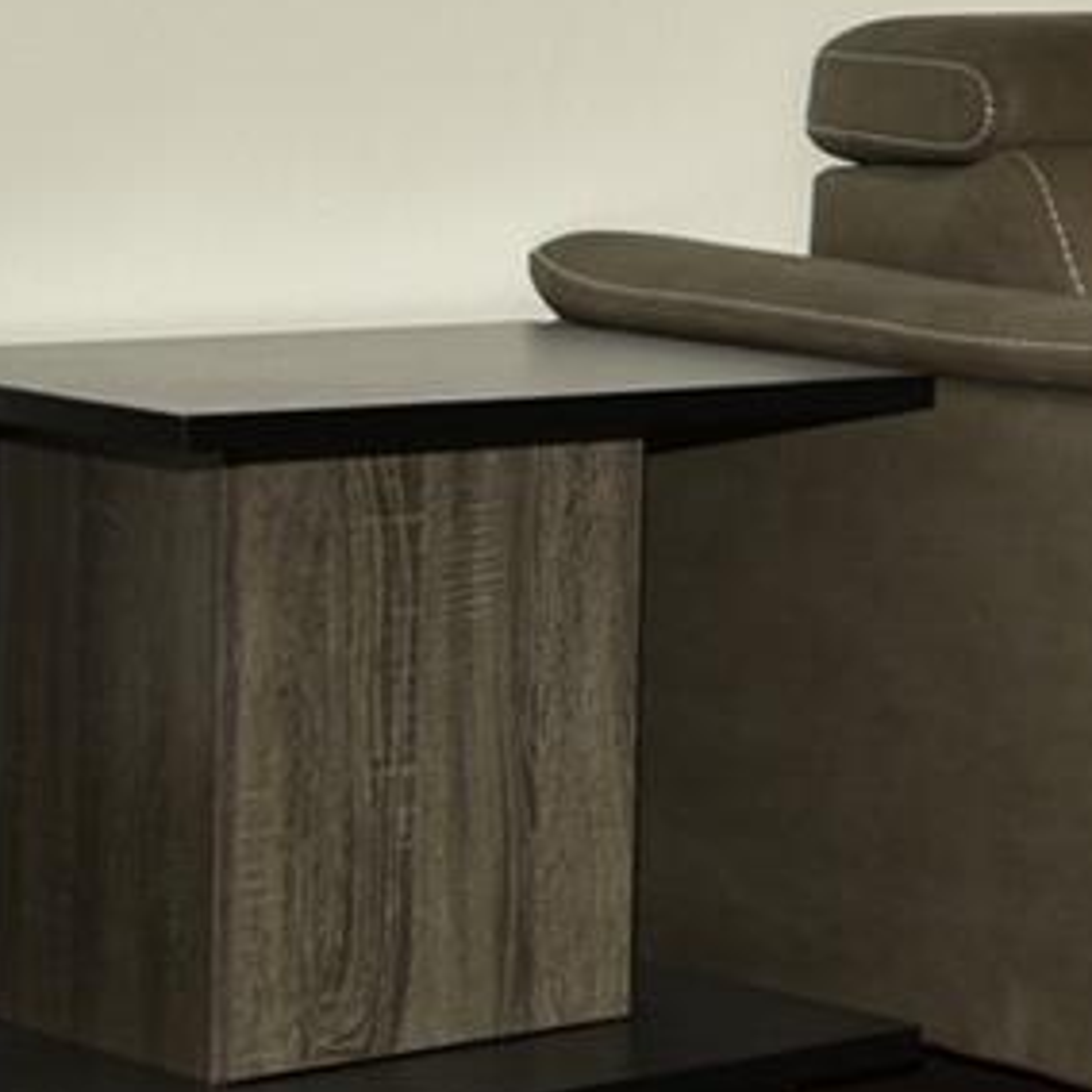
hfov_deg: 11.0
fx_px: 4783
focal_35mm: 134
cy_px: 29
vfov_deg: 12.9
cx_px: 2626
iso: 200
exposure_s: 1/160
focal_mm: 28
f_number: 4.5
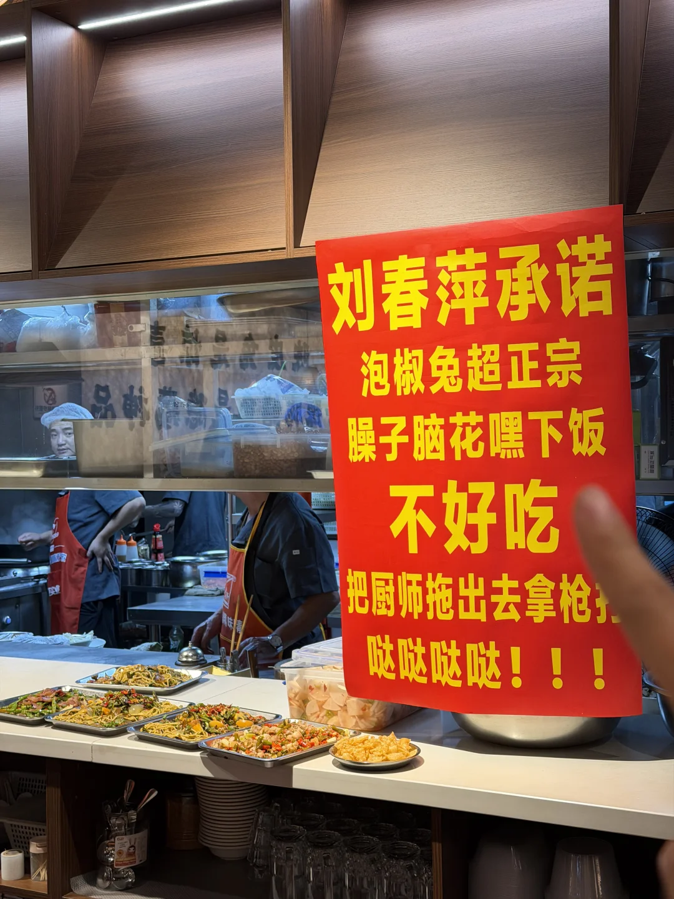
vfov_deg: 39.7
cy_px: 450
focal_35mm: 48
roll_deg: +0.8
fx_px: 1246
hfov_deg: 30.3
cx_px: 337
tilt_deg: -1.5
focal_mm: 6.76
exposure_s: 1/100
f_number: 1.78
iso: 100
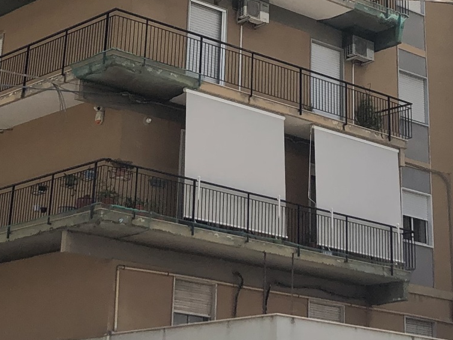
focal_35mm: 95
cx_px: 232
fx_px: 1243
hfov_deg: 20.7
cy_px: -46
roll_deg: -3.4
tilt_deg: +24.8
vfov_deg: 15.1
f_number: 1.8
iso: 20
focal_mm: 3.99
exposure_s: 1/2825
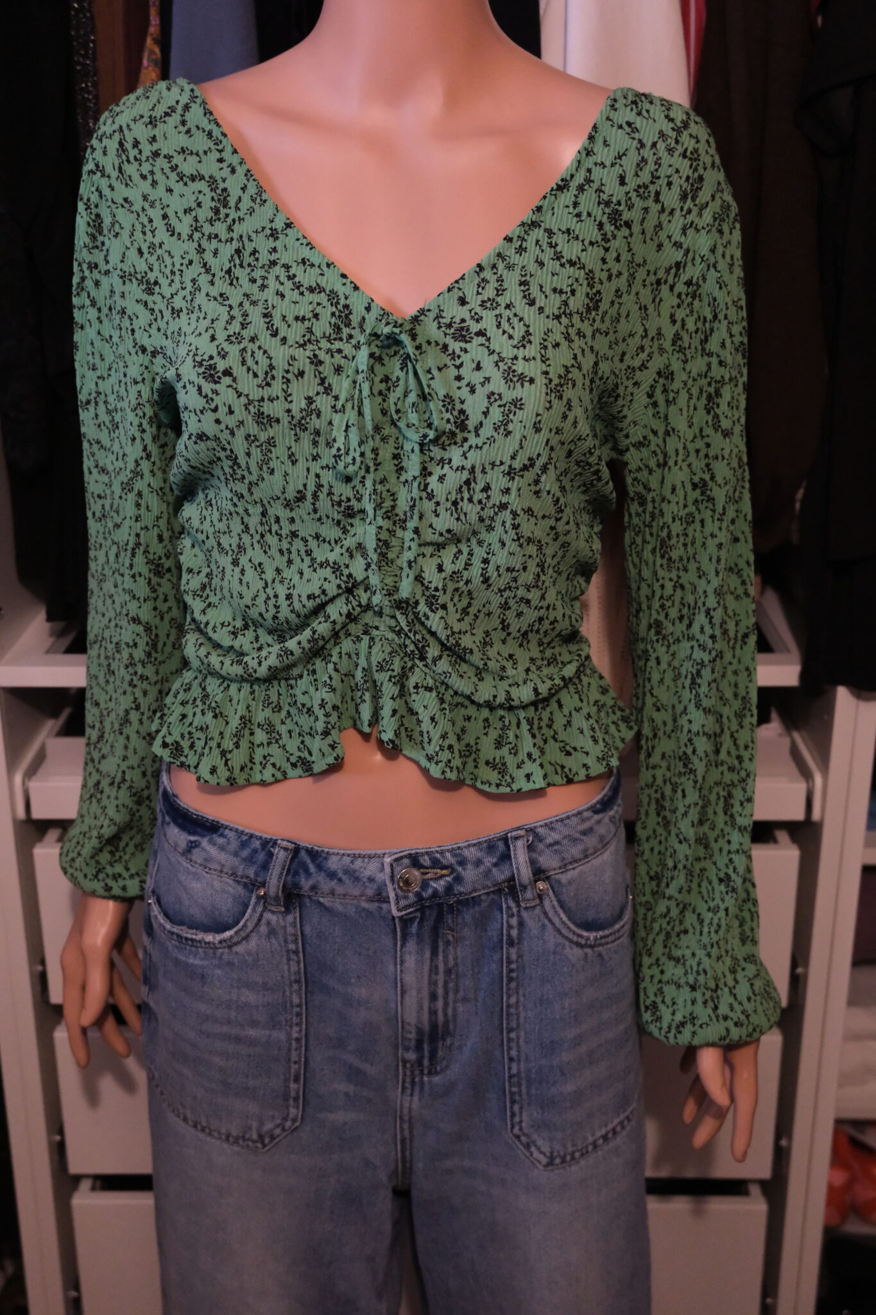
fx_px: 1387
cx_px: 438
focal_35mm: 38
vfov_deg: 50.7
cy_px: 658
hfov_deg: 35.0
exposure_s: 1/125
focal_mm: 25.5
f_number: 3.5
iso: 6400
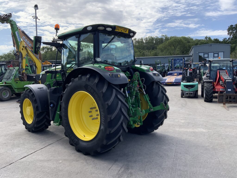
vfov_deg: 48.2
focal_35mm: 29
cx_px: 118
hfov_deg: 61.7
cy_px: 89
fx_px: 199
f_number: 1.8
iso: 16
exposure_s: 1/883
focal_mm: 3
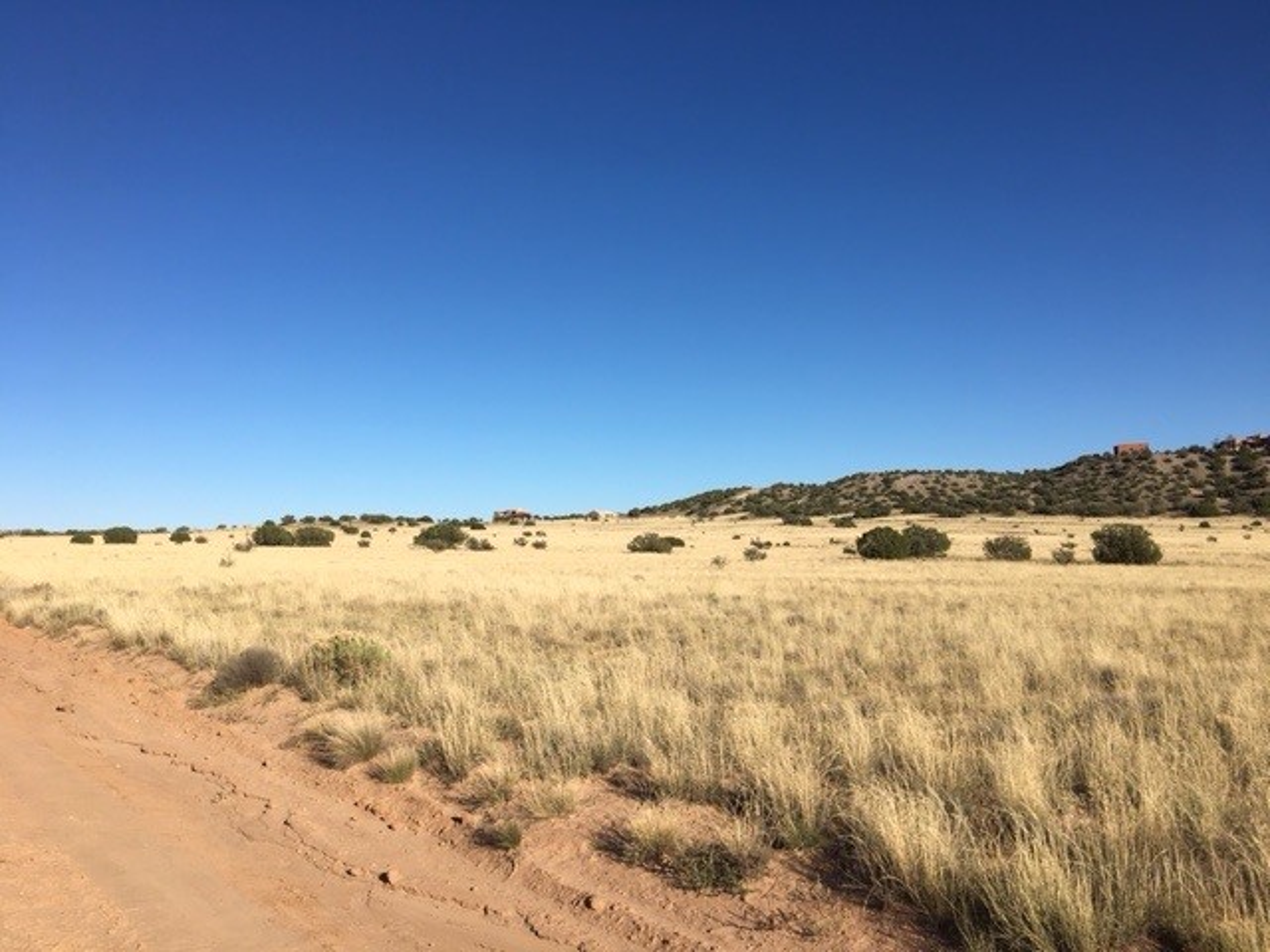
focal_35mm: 29
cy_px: 476
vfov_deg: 48.2
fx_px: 1064
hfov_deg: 61.7
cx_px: 635
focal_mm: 4.15
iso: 25
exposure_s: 1/2262
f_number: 2.2
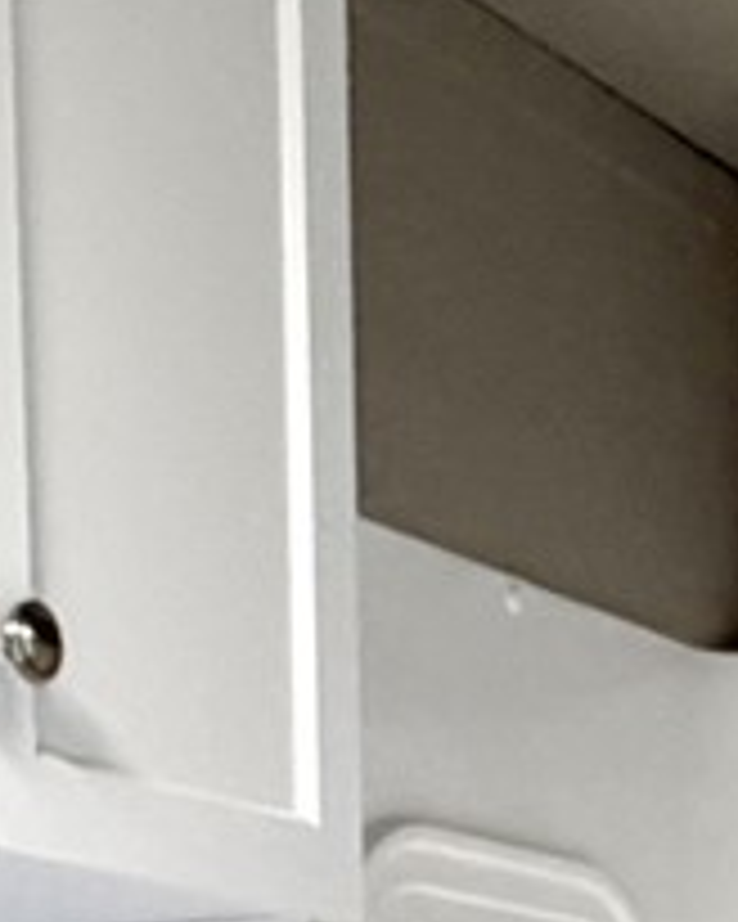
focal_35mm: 128
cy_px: 2024
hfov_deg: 12.0
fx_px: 3495
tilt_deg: -10.4
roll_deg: +0.8
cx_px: 621
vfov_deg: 12.6
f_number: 2.2
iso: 320
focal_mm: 2.22
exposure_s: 1/60
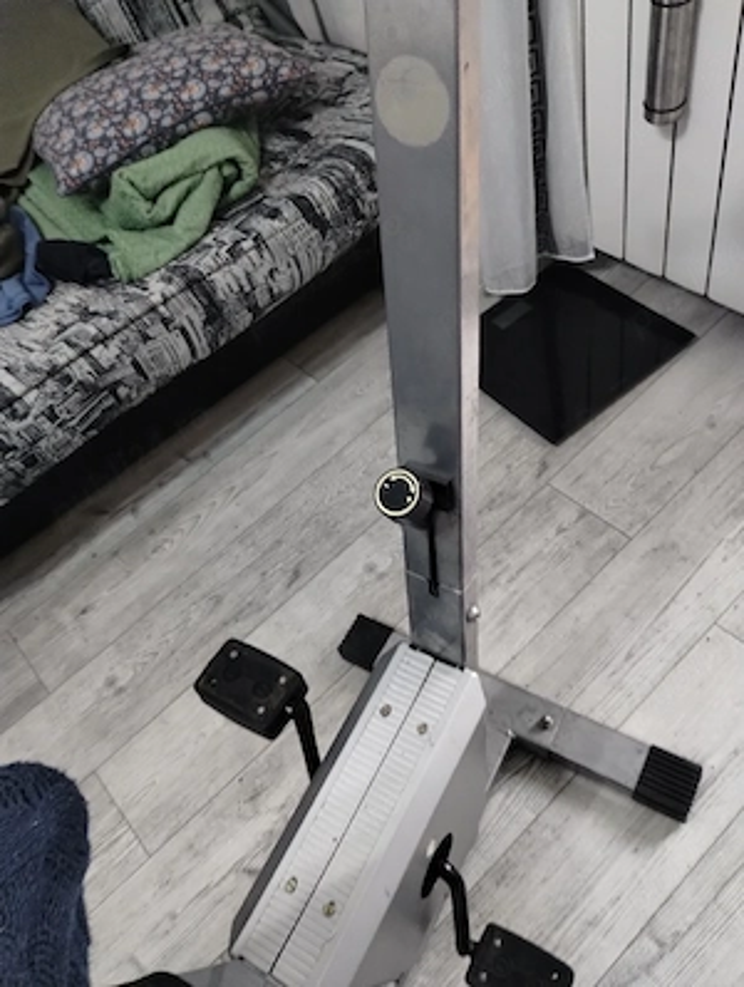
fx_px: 800
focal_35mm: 28
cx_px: 372
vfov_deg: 63.4
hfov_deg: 49.9
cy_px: 494
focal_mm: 4.27
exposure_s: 1/33.3
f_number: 1.8
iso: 853
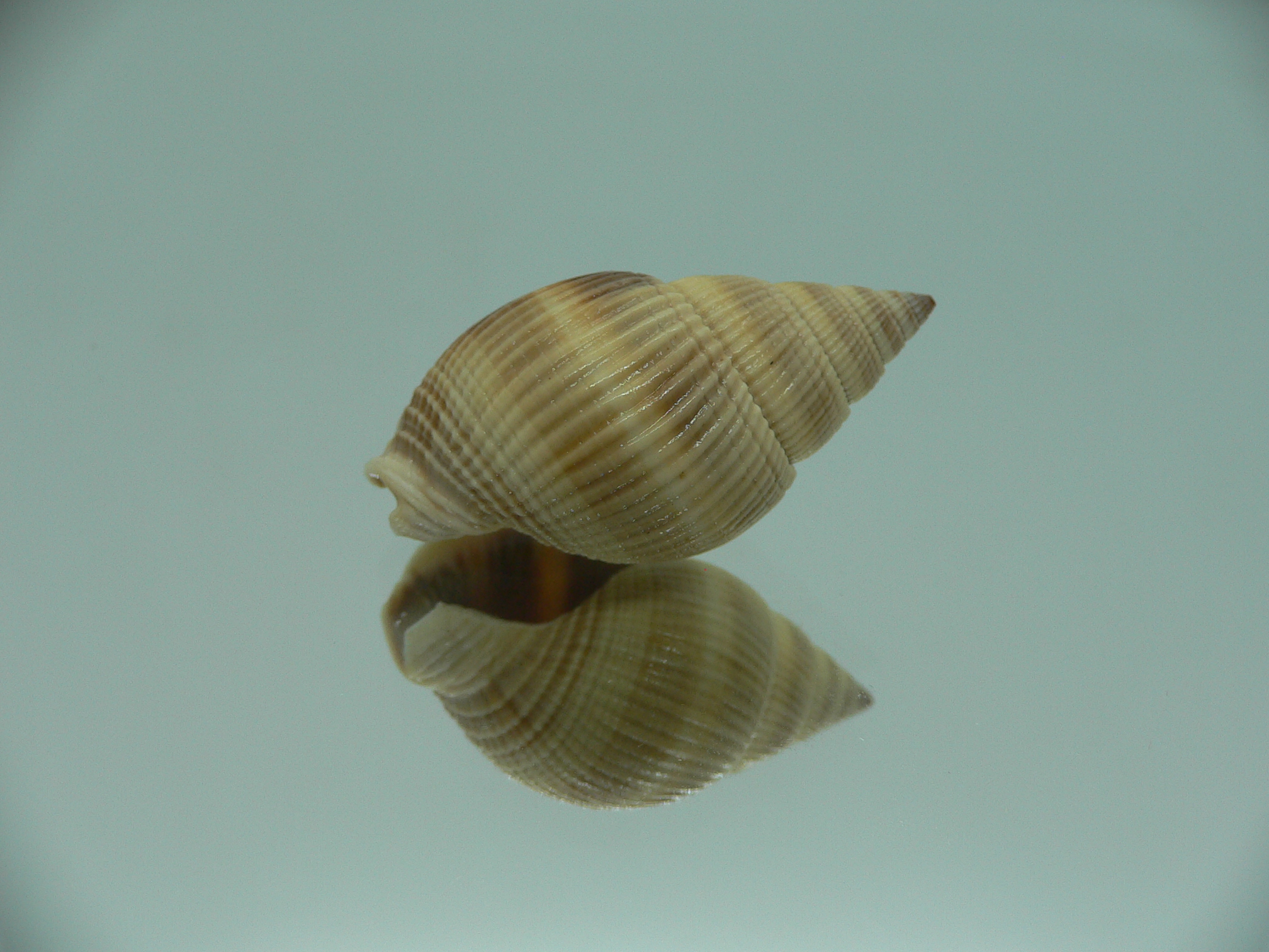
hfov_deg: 52.6
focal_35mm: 35
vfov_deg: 40.7
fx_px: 1283
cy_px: 476
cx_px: 634
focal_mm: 4.6
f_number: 2.8
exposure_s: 1/60
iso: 80
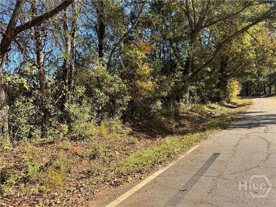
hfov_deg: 71.6
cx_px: 138
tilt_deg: -1.7
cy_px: 104
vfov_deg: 56.8
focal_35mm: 24
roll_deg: +1.4
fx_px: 191
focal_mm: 6.76
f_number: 1.78
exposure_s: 1/1597
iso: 80
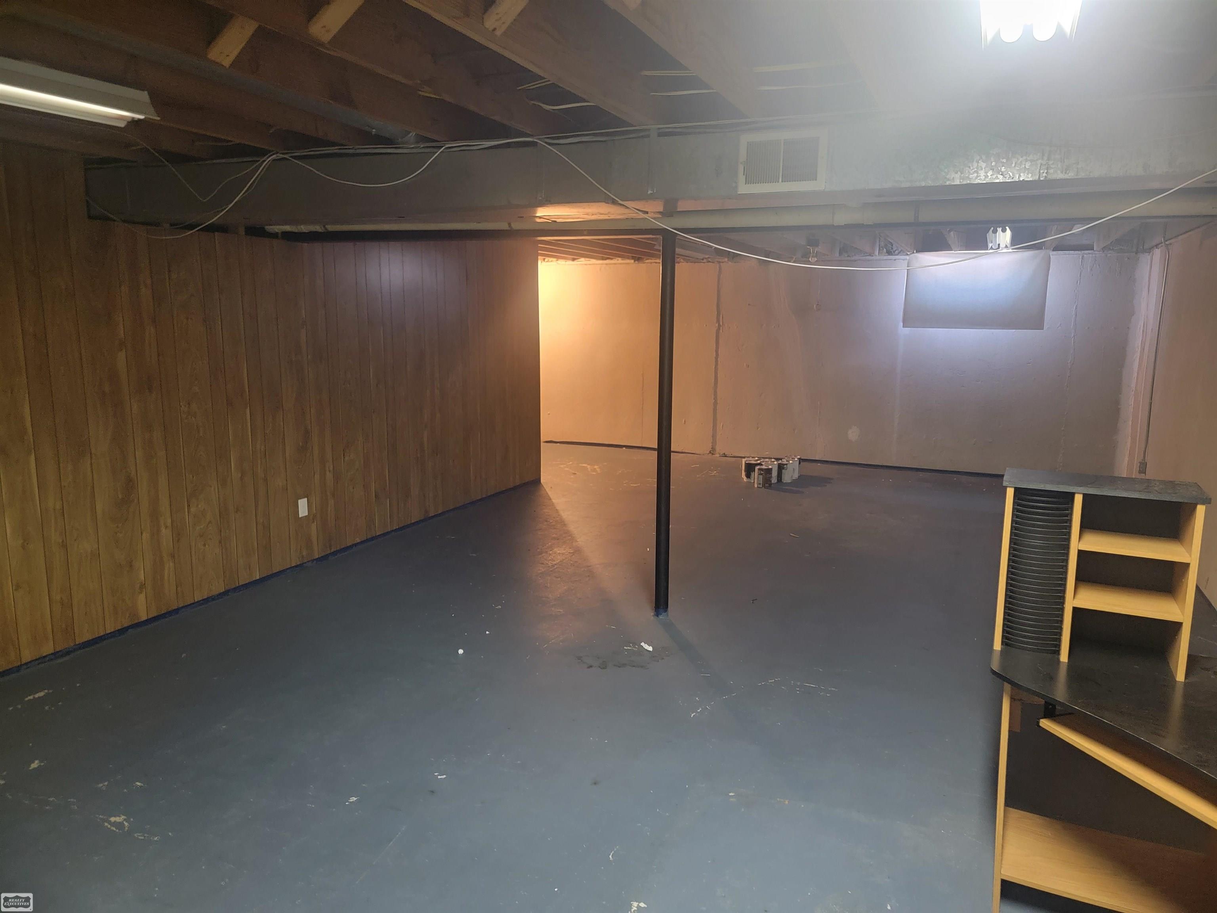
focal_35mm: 24
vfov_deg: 56.8
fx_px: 844
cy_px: 456
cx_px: 608
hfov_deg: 71.6
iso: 640
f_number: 1.8
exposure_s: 1/30
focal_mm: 6.7
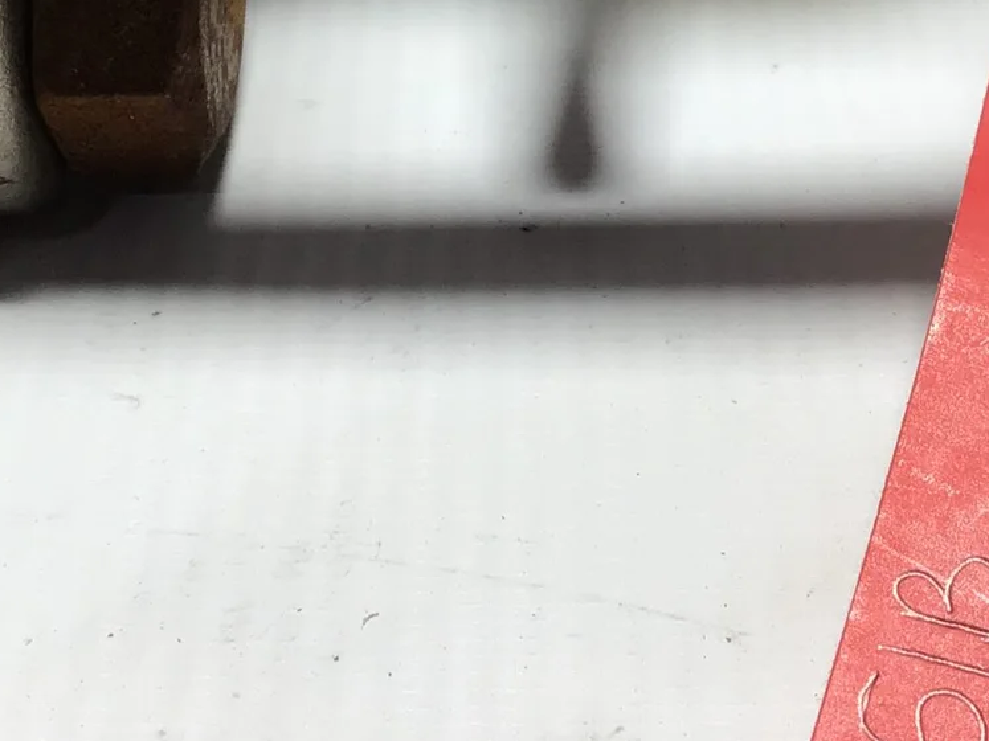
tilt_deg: -32.1
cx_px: 551
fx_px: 2371
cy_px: -217
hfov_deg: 23.5
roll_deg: +0.2
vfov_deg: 16.8
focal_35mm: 83
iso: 40
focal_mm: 3.3
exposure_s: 1/120
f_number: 2.4
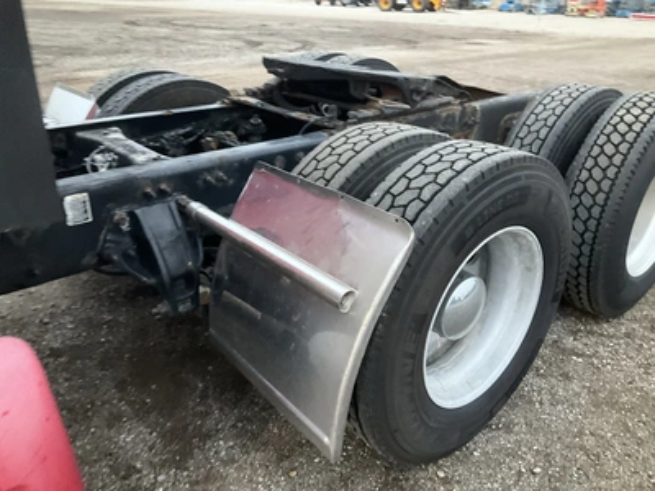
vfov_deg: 48.2
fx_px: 549
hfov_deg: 61.7
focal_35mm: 29
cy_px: 246
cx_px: 328
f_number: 1.8
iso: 400
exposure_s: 1/30
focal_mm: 3
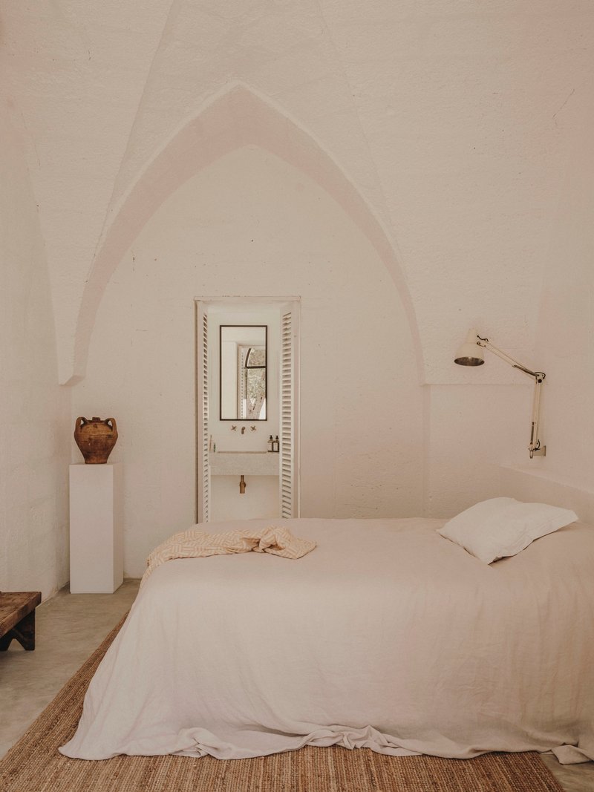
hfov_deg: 45.4
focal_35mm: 31
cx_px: 297
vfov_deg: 58.4
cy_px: 396
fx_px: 709
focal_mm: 38.9
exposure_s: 1/15
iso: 200
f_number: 16
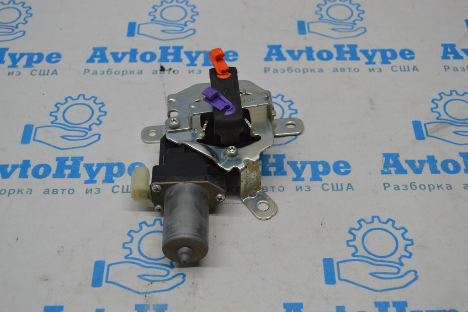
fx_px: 702
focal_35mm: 54
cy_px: 156
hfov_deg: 36.9
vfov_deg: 25.1
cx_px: 234
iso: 360
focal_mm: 36
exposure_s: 1/125
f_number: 5.6
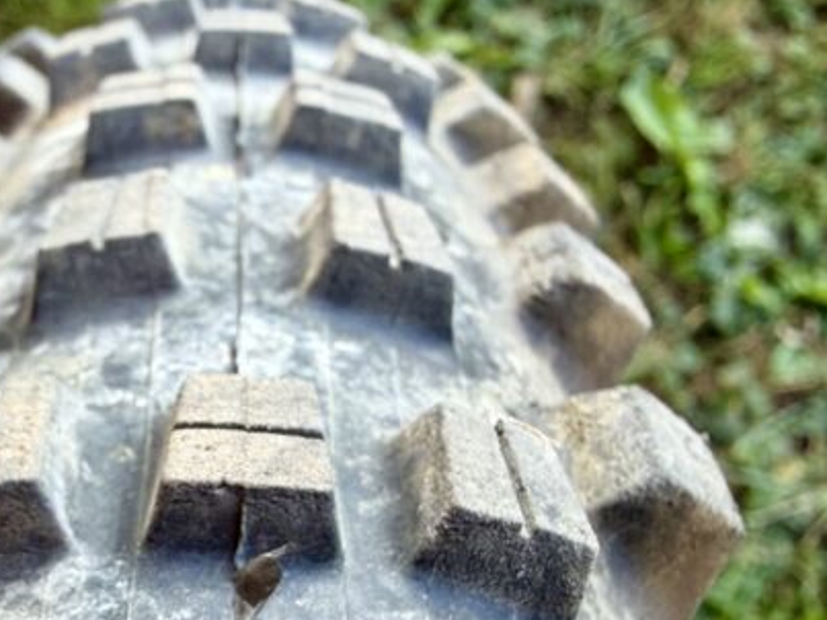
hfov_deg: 31.4
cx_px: 269
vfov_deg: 23.7
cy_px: 489
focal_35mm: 61
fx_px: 1457
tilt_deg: -74.1
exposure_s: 1/121
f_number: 2.2
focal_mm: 2.22
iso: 64
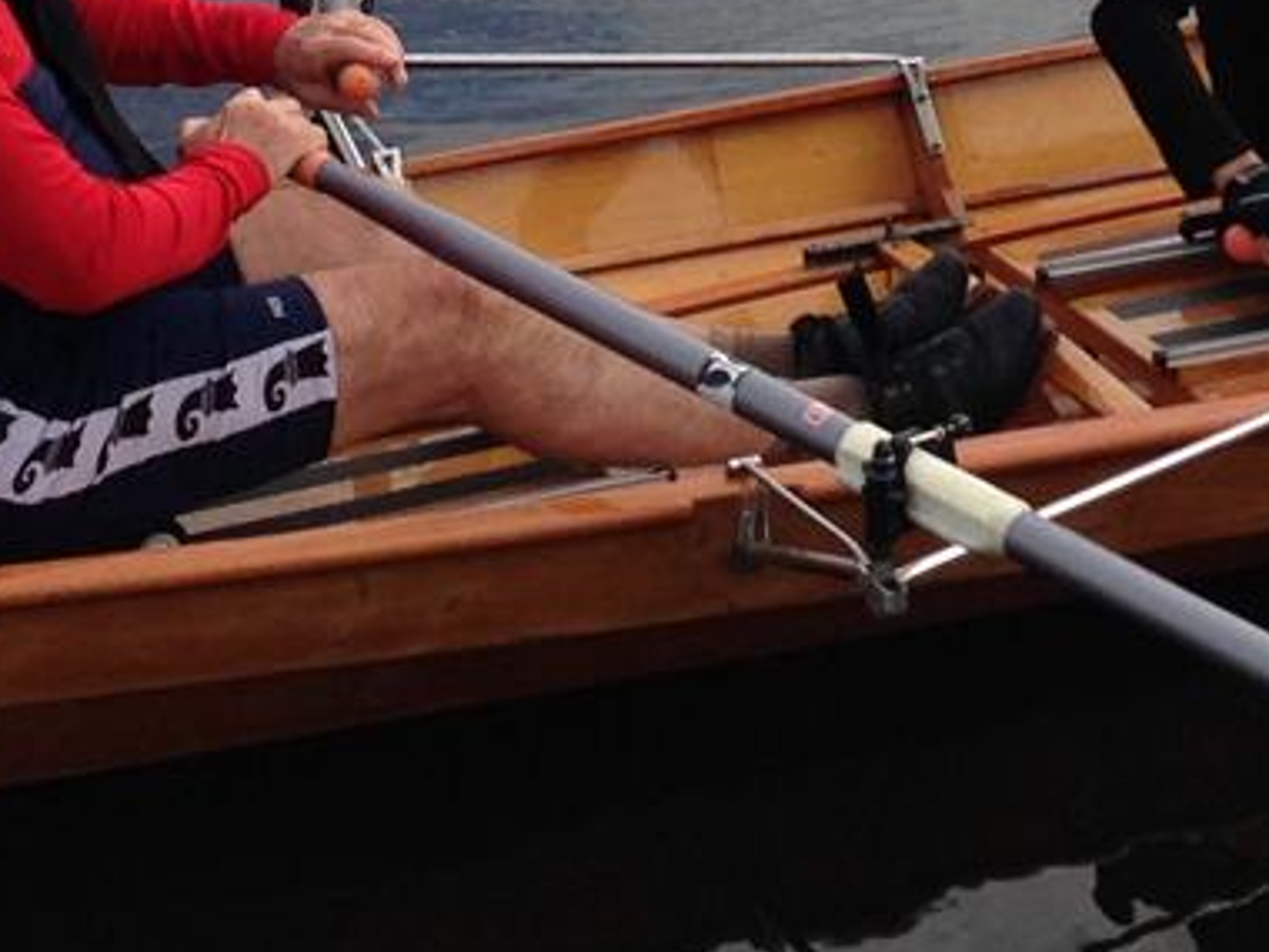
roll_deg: +1.9
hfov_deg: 14.1
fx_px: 5096
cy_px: -291
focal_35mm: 139
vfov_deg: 10.4
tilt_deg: -16.6
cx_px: 1022
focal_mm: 4.12
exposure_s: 1/1427
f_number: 2.4
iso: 50
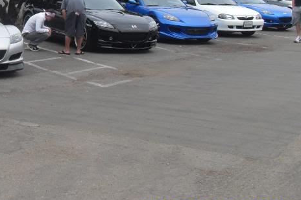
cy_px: 9
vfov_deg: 17.2
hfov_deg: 24.7
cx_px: -6
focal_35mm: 78
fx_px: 652
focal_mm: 6.3
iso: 80
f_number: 7
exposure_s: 1/180
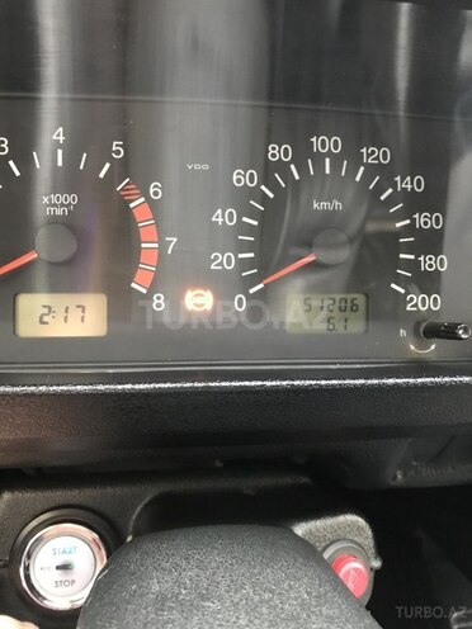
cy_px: 314
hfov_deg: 49.7
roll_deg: -3.0
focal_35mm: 28
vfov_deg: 63.4
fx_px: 509
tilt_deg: -31.6
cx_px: 236
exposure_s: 1/6
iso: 100
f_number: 1.8
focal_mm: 3.99
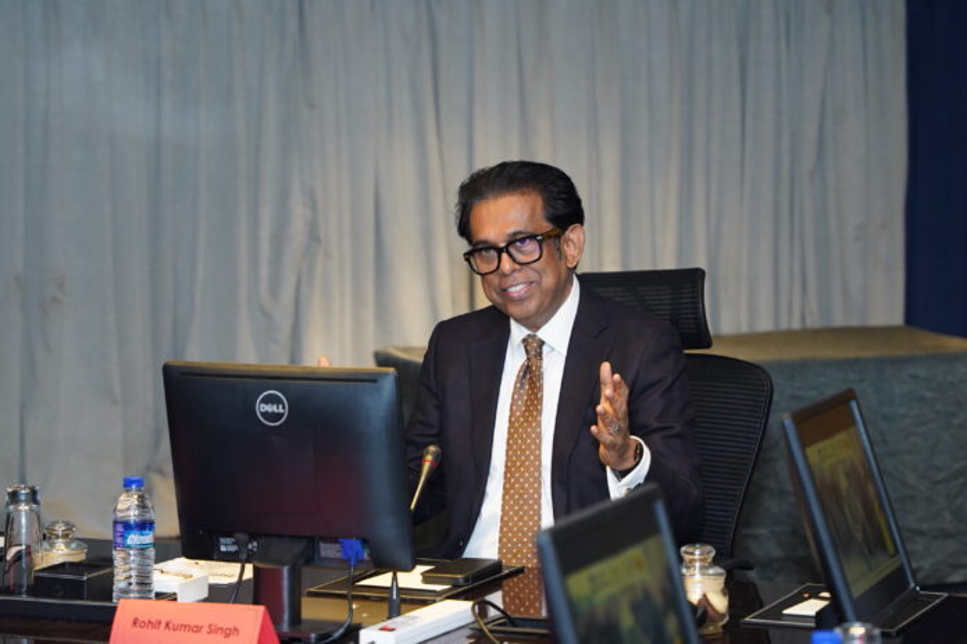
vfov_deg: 13.0
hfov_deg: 19.5
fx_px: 2818
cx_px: 484
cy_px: 322
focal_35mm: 105
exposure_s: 1/160
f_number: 3.2
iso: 2000
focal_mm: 70
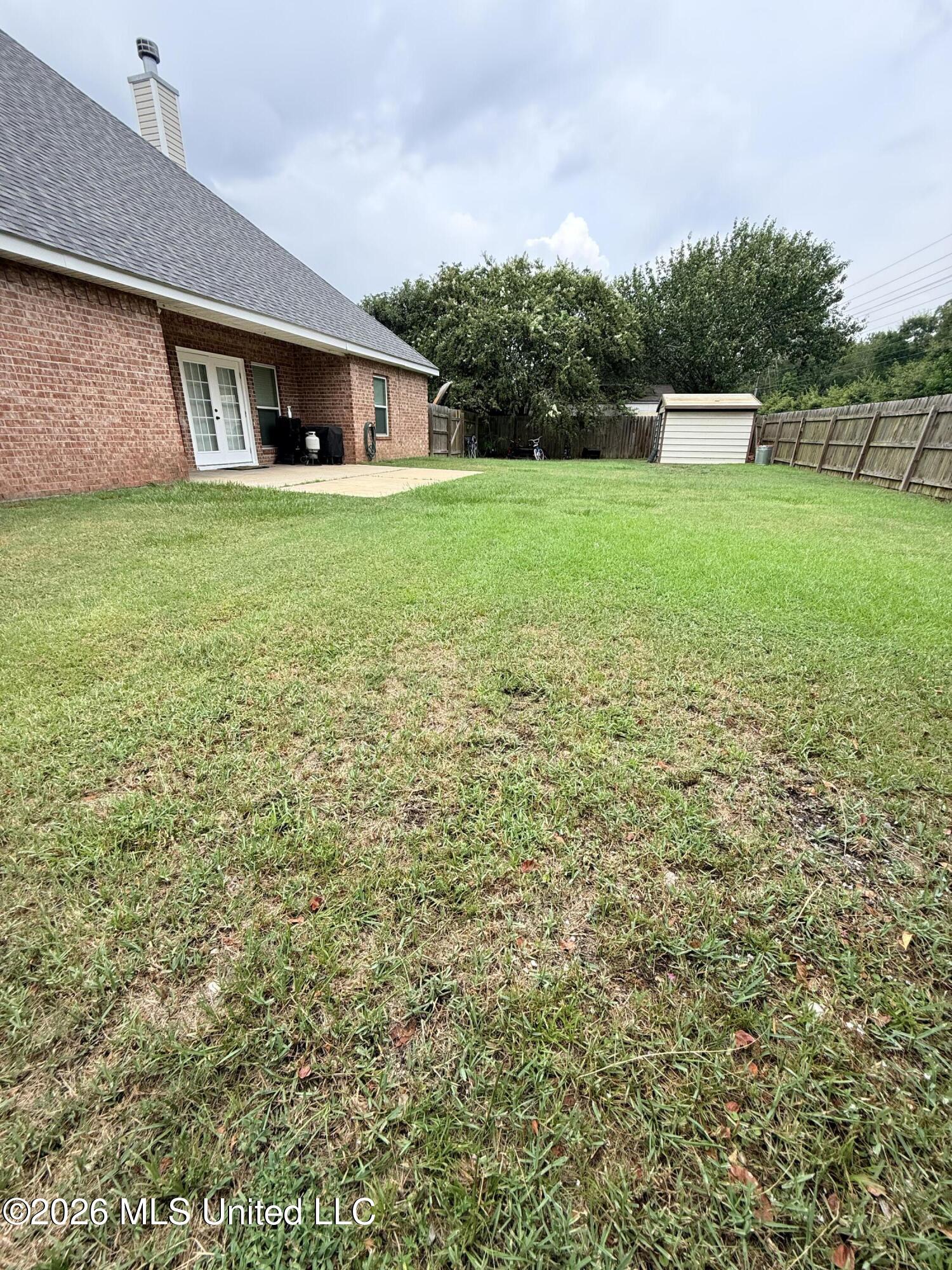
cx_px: 476
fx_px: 513
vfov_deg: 102.1
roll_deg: -0.7
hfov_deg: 85.7
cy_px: 635
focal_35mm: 14
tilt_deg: -21.6
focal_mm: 2.22
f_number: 2.2
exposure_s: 1/726
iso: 50
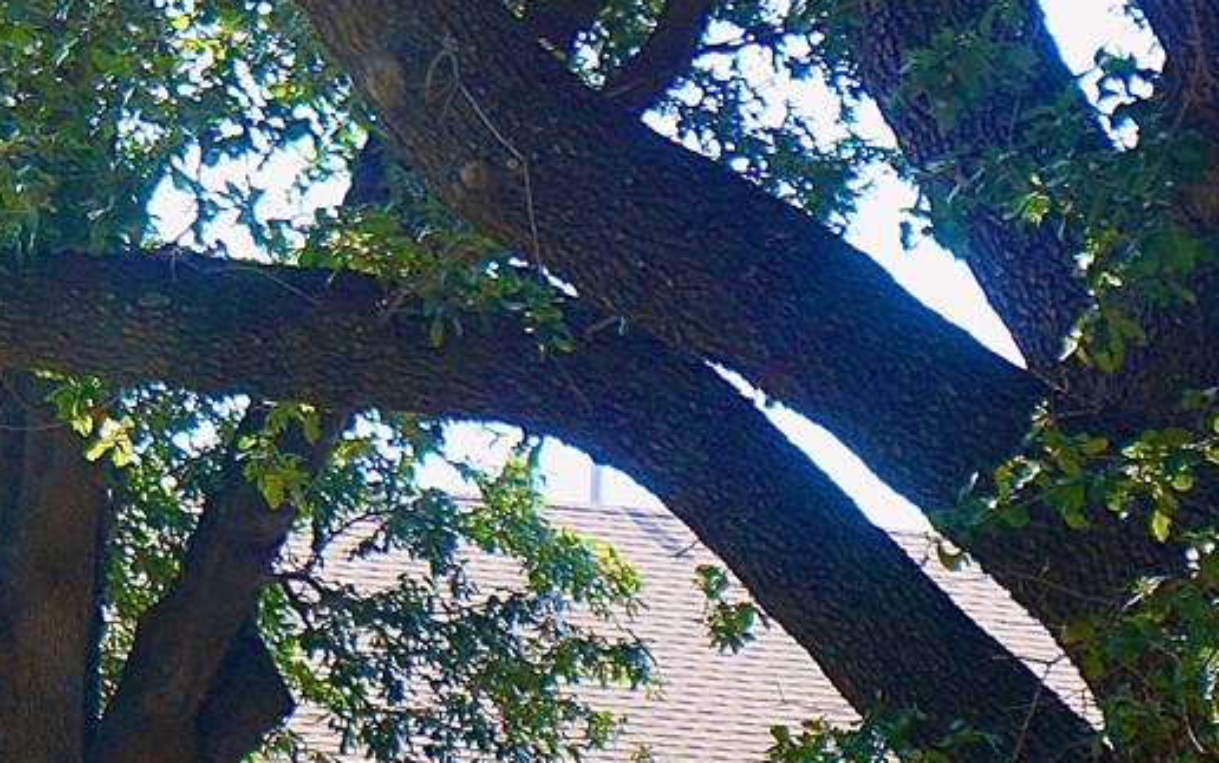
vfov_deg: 5.8
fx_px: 7483
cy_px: 1139
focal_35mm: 225
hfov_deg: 9.3
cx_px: 194
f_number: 4
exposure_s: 1/160
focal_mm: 35
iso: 100
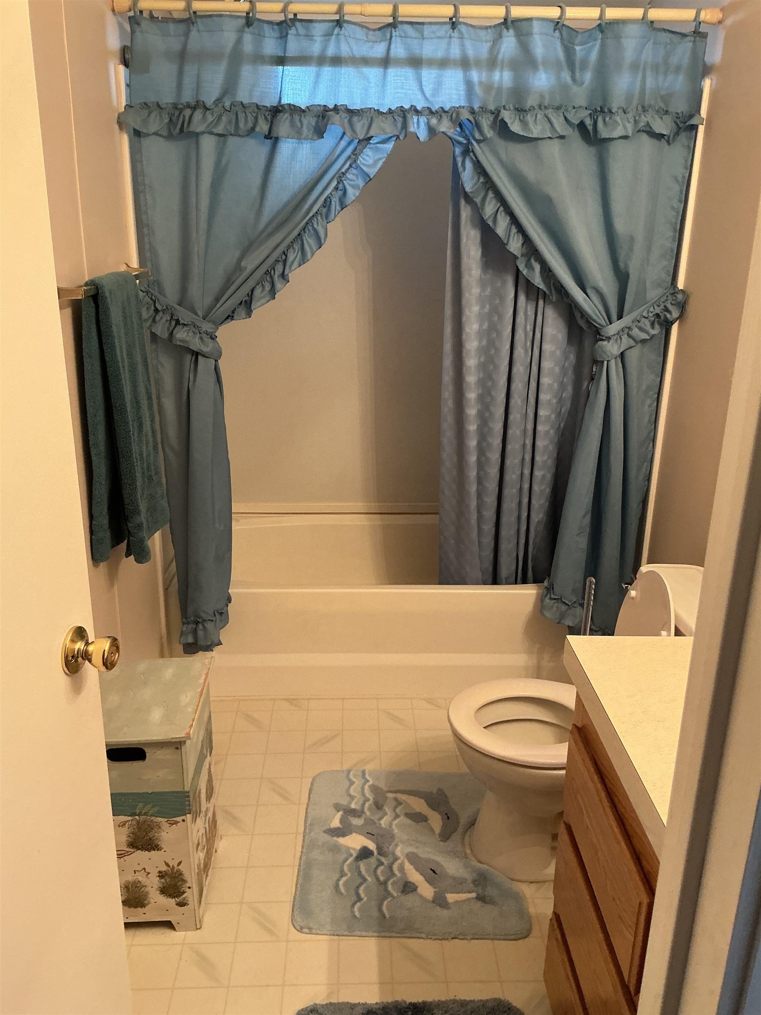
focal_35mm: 29
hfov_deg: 48.2
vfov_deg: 61.7
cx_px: 380
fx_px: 850
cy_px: 508
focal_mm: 3
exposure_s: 1/60
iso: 160
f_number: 1.8
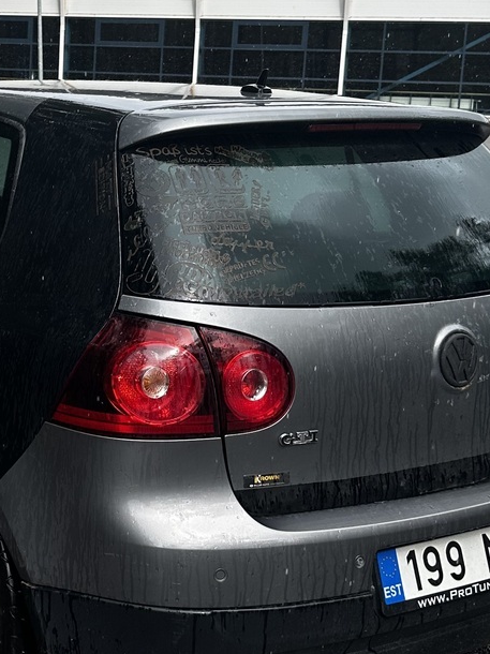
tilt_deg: -7.8
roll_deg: -3.1
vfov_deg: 30.6
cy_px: 253
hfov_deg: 22.8
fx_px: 1190
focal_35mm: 63
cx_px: 61
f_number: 1.78
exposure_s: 1/1393
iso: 80
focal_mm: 6.86
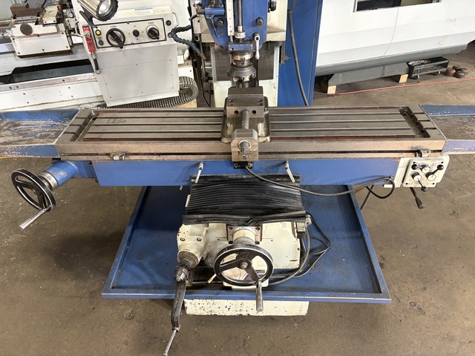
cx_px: 238
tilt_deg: -38.5
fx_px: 357
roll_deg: +2.3
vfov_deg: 53.1
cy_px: 178
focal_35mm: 26
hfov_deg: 67.3
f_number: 1.6
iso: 250
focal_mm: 5.96
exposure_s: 1/60
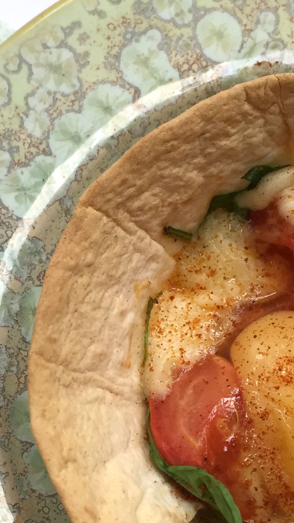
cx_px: 130
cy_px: 347
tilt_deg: -79.6
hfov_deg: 18.8
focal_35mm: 64
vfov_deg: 32.6
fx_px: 887
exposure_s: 1/40
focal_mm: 4.15
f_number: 2.2
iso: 32
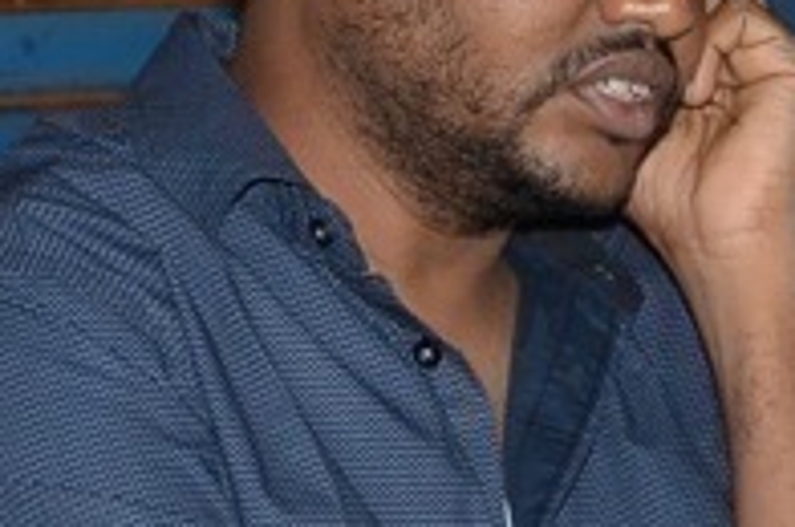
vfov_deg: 2.9
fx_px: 10472
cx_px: 531
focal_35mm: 475
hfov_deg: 4.3
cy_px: 472
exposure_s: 1/125
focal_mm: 62
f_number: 5.6
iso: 500
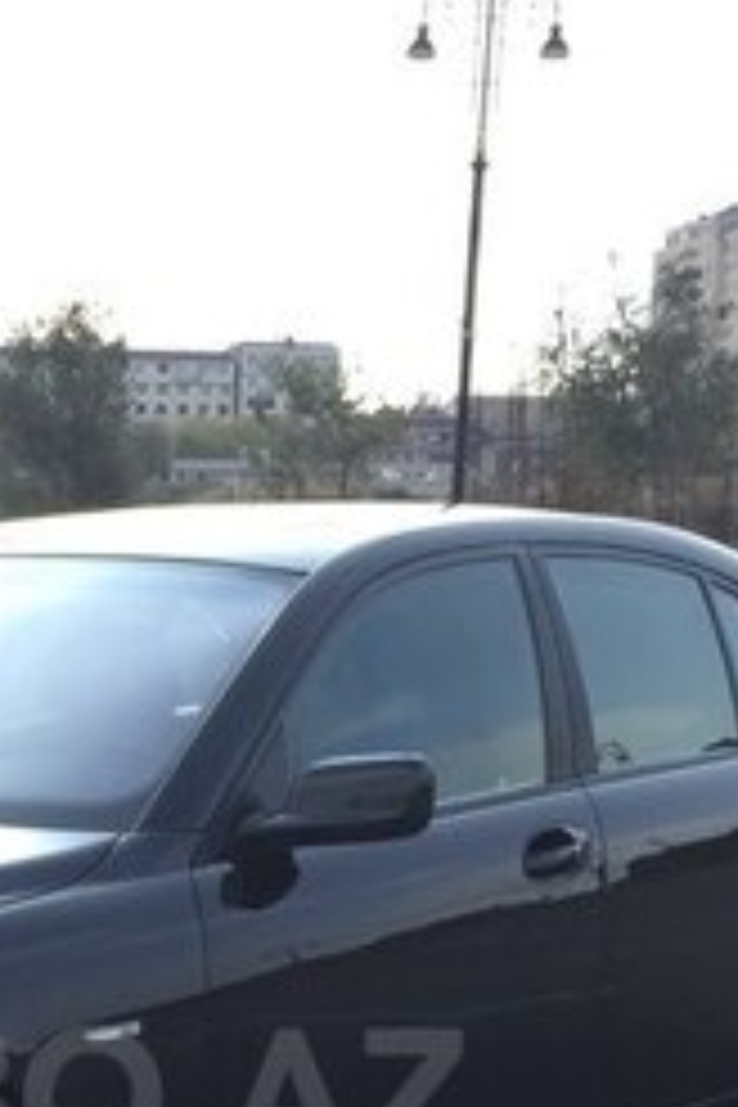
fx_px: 2491
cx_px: 4
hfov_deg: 16.5
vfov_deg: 24.0
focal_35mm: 81
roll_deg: -1.3
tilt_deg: -12.0
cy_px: 1096
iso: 32
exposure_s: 1/659
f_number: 2.2
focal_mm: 4.15
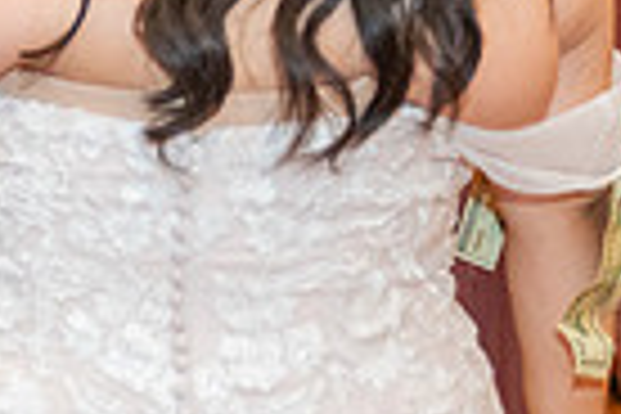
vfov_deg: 7.4
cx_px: -405
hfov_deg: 10.6
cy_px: -20
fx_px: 3191
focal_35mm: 185
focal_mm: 44
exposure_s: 1/200
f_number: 2.8
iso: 2500
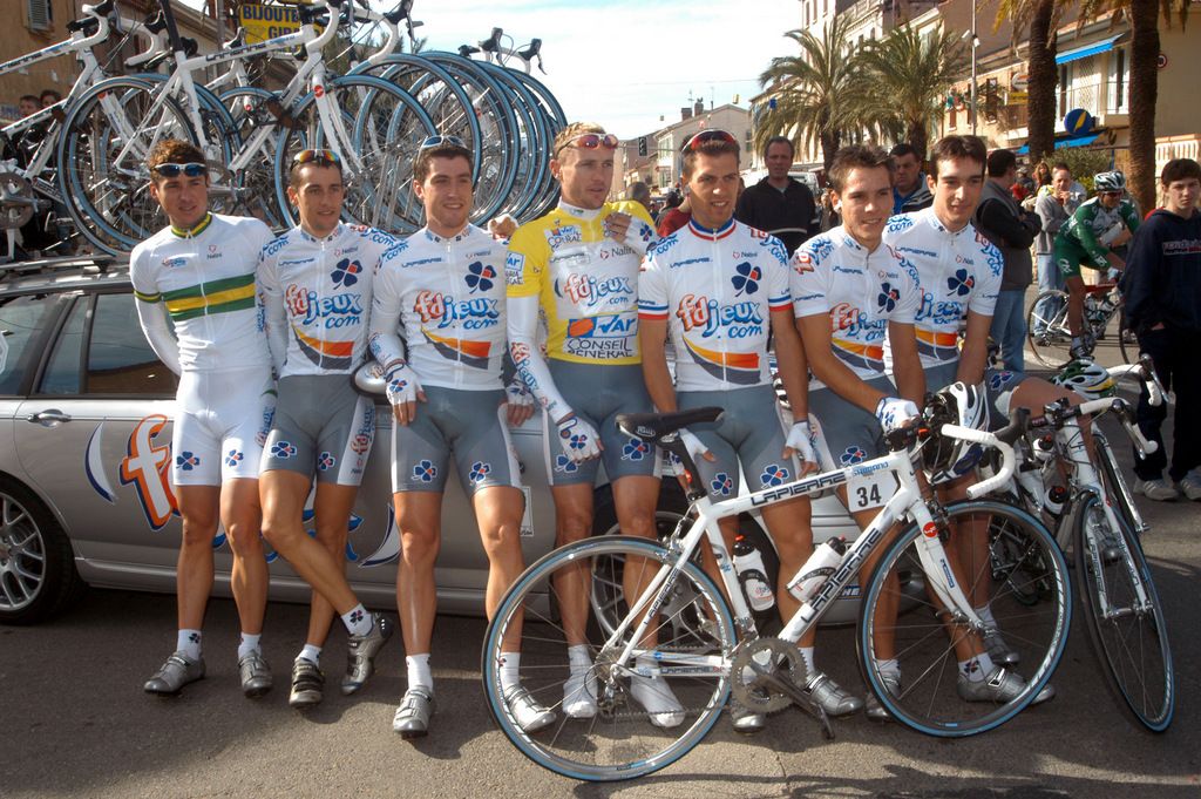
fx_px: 1150
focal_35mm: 34
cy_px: 400
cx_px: 600
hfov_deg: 55.1
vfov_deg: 38.3
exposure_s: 1/180
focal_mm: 23
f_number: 11
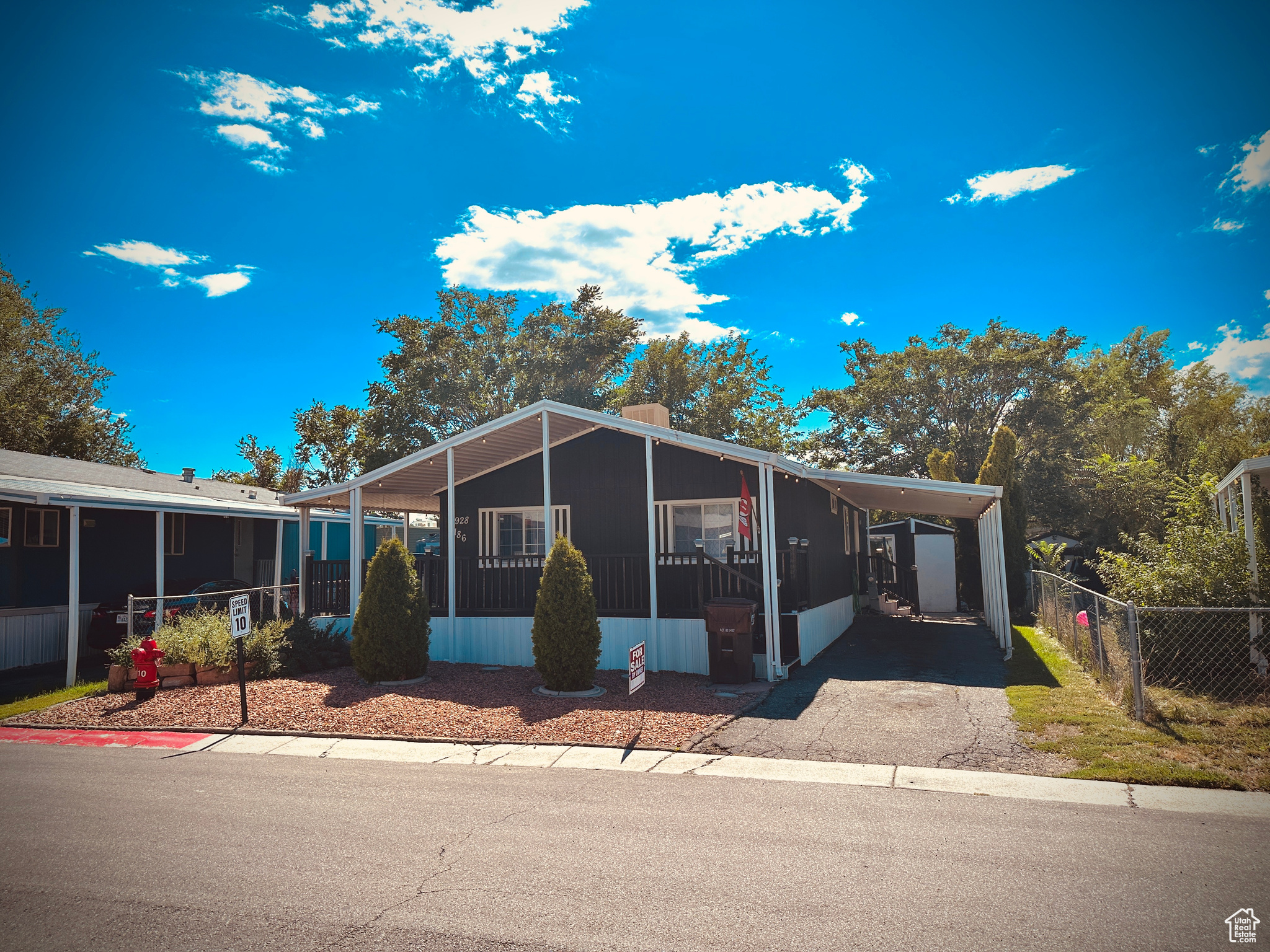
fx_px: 881
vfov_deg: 56.8
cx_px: 635
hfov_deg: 71.6
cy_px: 476
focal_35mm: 24
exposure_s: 1/7576
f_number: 1.78
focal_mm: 6.86
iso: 80
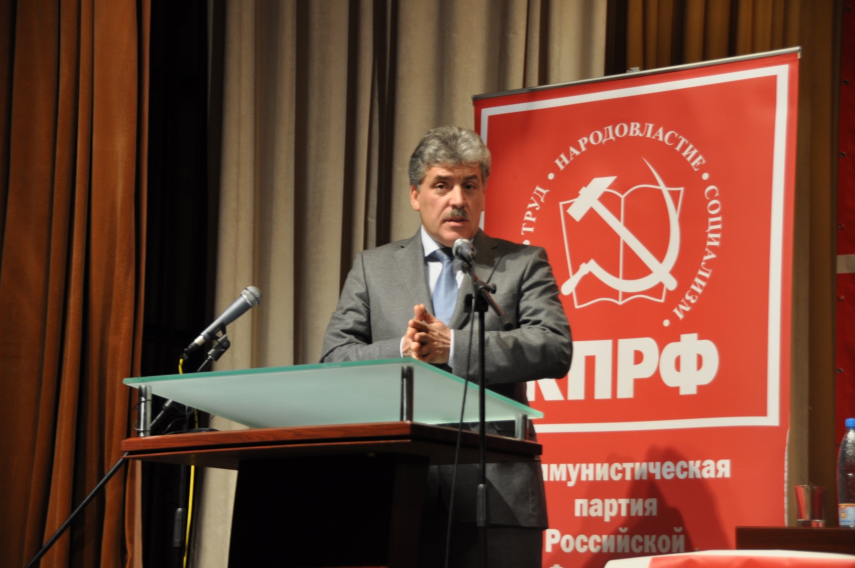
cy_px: 284
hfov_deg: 18.2
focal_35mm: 112
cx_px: 428
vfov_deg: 12.1
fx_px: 2669
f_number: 5
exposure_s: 1/60
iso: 400
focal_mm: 75
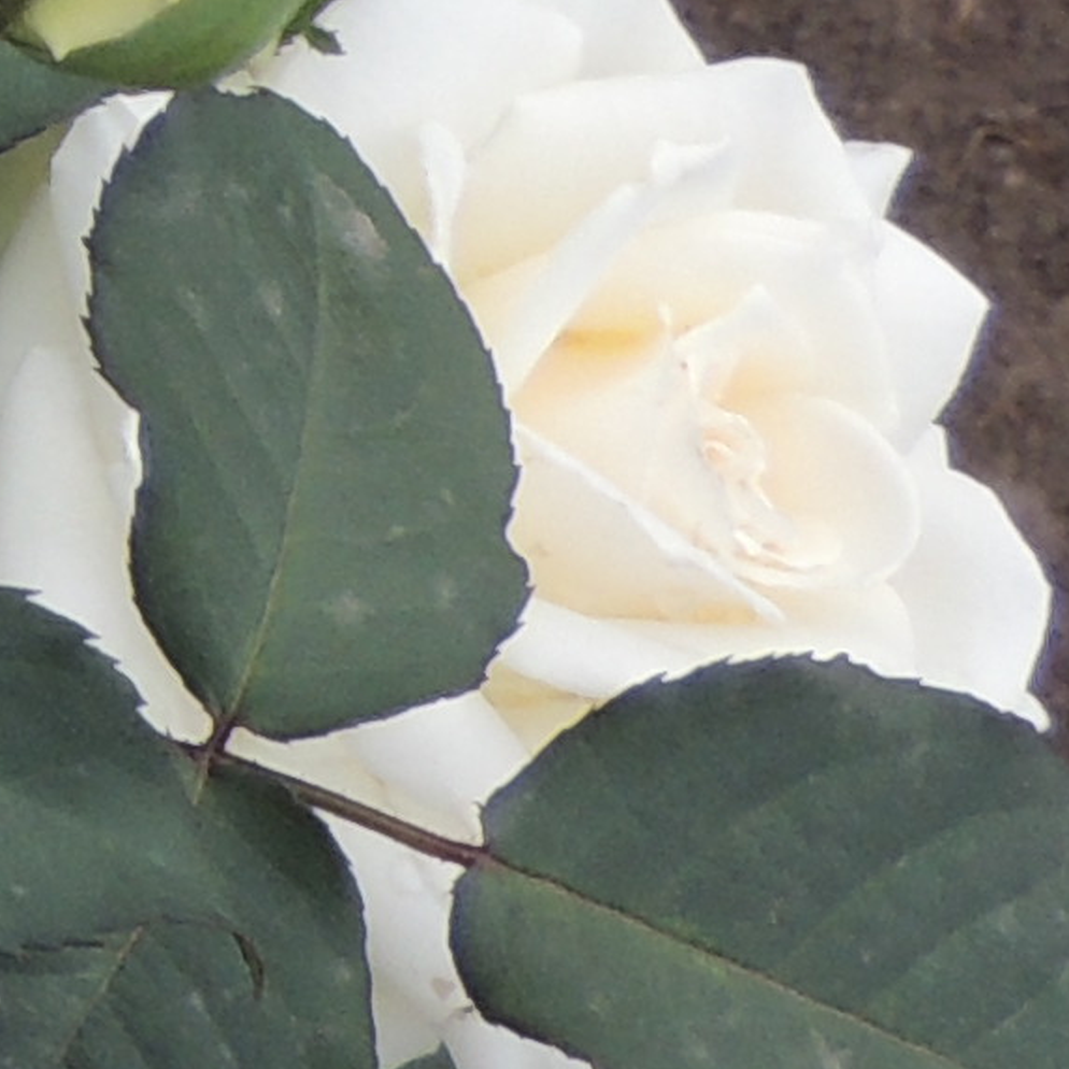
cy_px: -871
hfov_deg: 5.3
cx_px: -2631
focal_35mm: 306
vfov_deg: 5.6
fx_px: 10691
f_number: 3.4
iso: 110
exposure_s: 1/250
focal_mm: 7.6
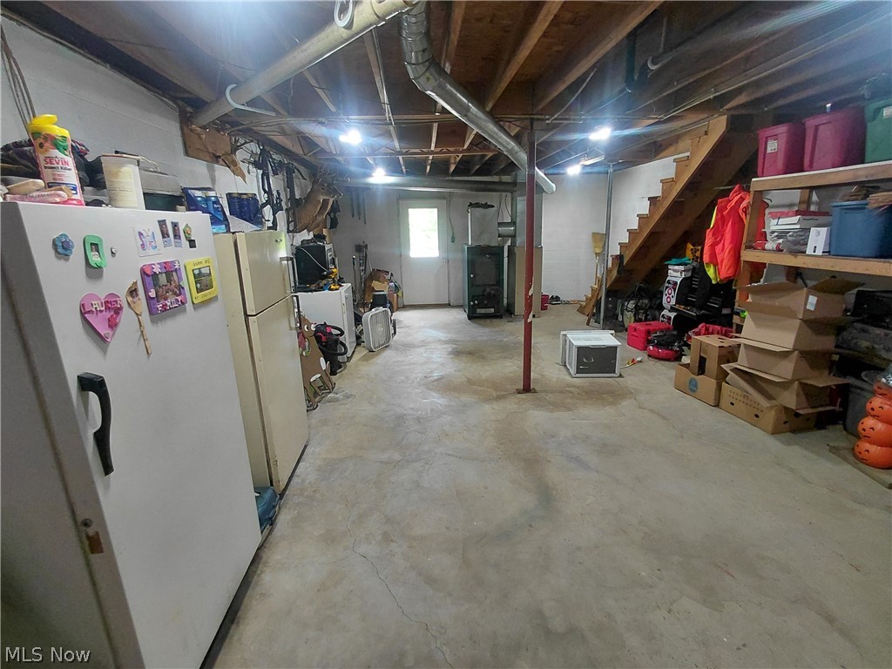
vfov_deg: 78.1
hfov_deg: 94.5
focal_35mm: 16
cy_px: 334
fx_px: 412
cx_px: 446
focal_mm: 1.64
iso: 100
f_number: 2.2
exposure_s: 1/60
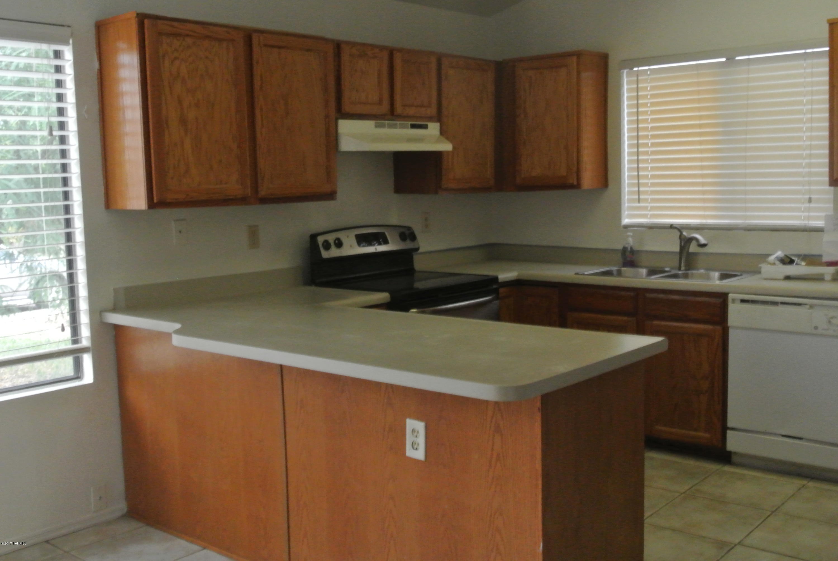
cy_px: 280
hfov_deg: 49.5
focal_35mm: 39
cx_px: 419
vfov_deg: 34.3
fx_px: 909
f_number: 4
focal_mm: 14.5
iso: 1600
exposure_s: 1/15
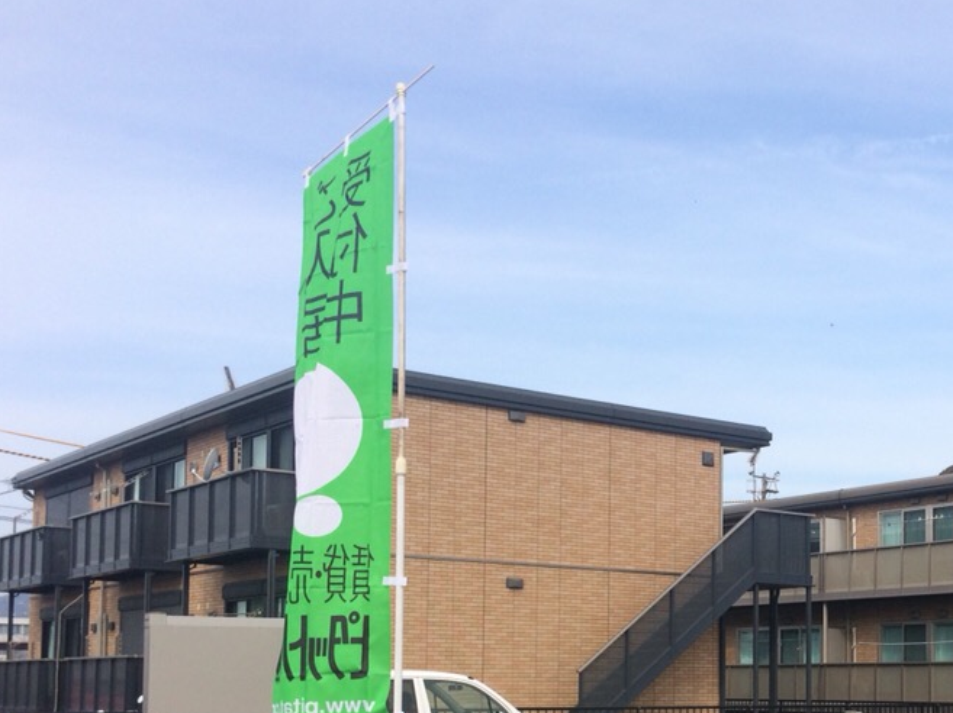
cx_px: 769
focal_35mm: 53
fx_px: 1458
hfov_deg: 35.0
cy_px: 599
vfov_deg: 26.8
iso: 32
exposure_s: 1/1466
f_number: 2.2
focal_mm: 4.15
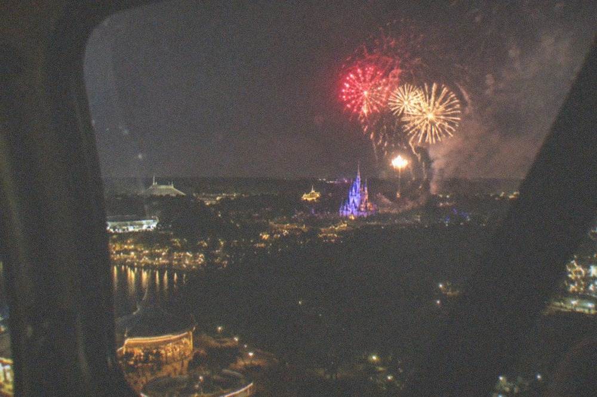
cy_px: 198
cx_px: 298
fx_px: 663
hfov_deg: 48.5
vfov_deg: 33.4
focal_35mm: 40
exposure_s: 1/250
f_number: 2.8
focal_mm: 40
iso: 1250
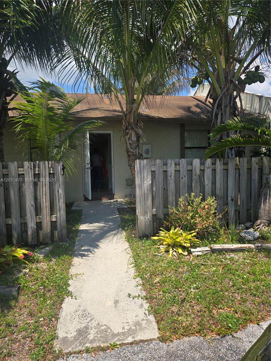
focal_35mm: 23
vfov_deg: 73.9
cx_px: 136
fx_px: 240
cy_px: 180
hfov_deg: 58.9
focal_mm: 6.3
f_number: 1.7
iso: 12
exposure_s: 1/526
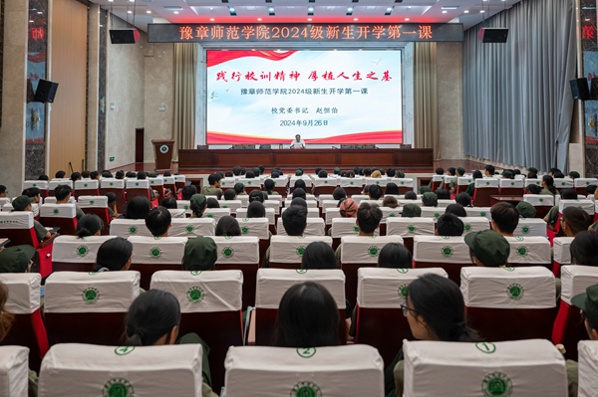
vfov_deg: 51.2
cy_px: 198
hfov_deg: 71.6
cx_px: 299
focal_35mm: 25
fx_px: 415
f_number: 3.5
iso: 500
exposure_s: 1/125
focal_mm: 25
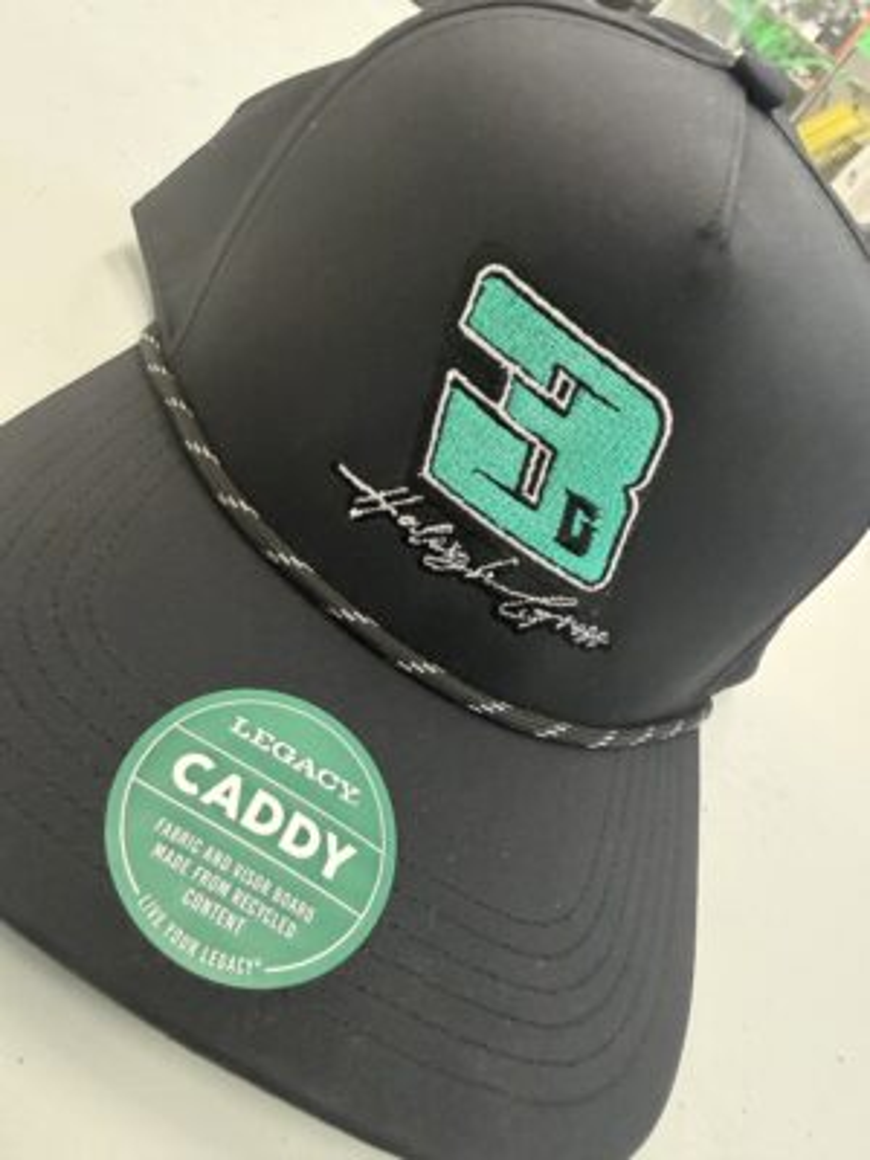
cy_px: 580
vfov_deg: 71.6
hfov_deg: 56.8
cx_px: 435
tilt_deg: -36.0
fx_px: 804
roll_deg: -38.4
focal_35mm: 24
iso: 400
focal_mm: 2.22
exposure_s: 1/60
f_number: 2.2
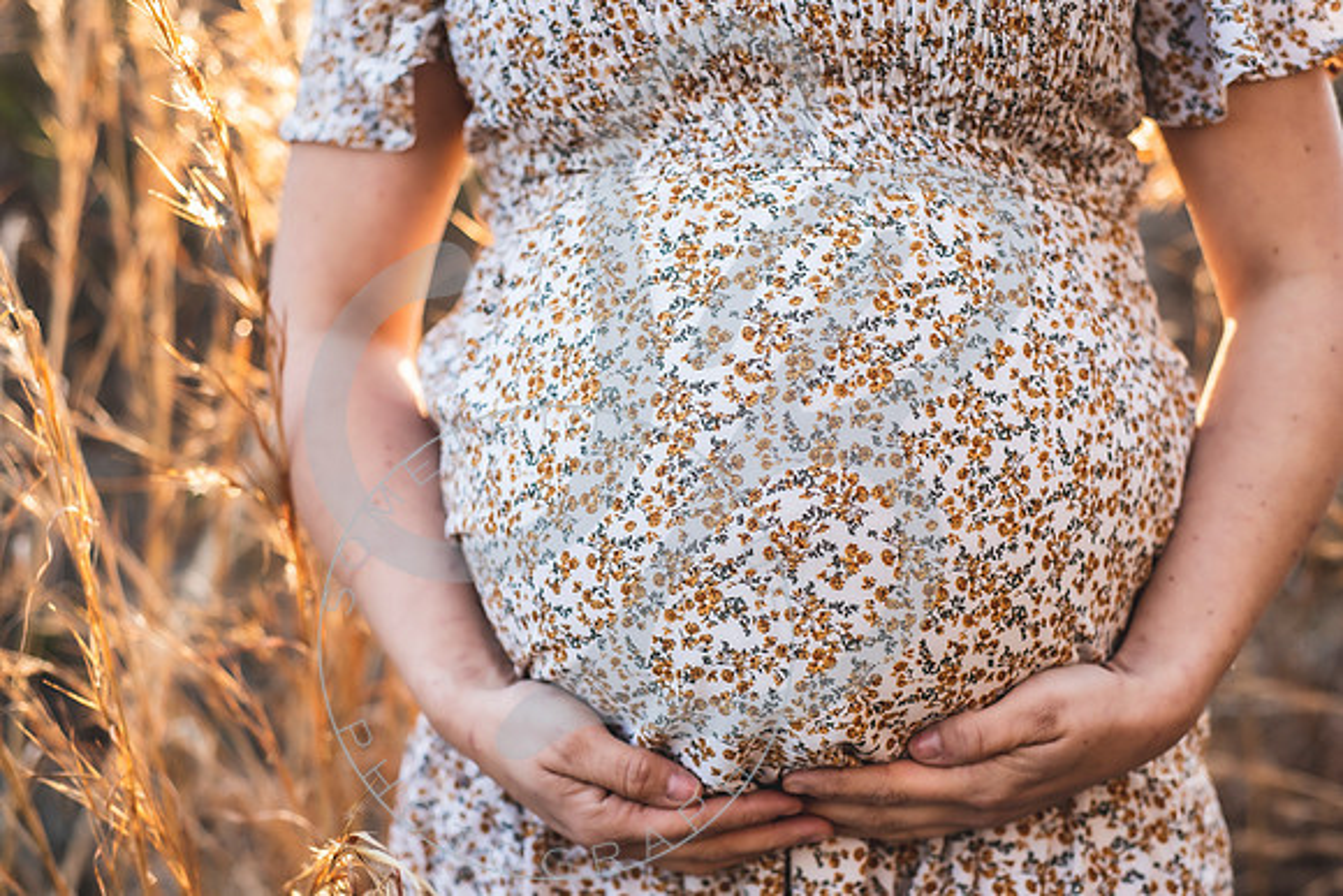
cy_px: 449
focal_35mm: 53
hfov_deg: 37.7
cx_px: 692
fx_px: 1966
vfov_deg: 25.7
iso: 320
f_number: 2.8
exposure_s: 1/400
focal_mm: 50
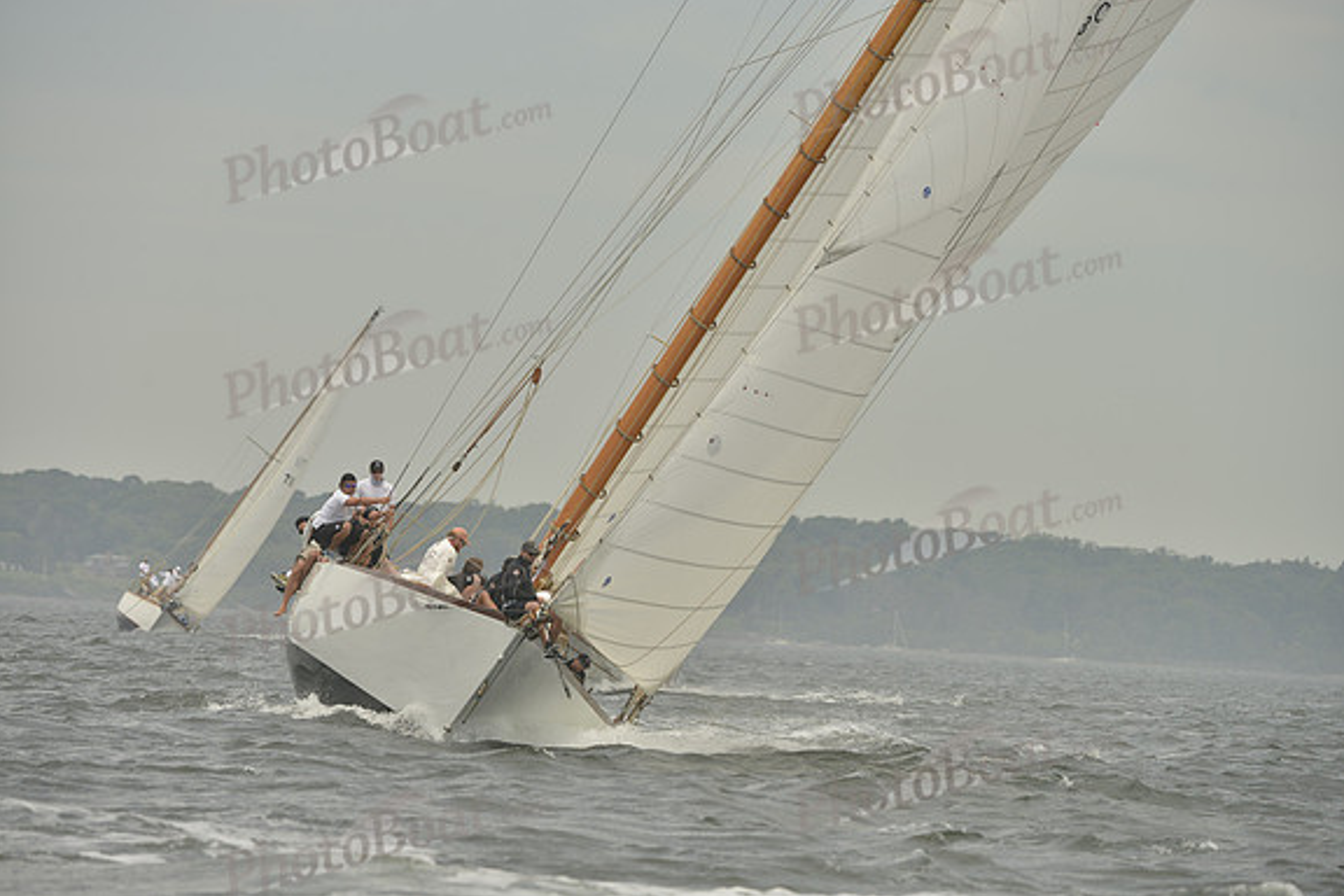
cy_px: 447
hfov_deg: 7.6
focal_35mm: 272
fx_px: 10154
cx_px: 674
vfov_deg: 5.1
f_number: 7.1
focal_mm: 270
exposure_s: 1/1250
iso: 280
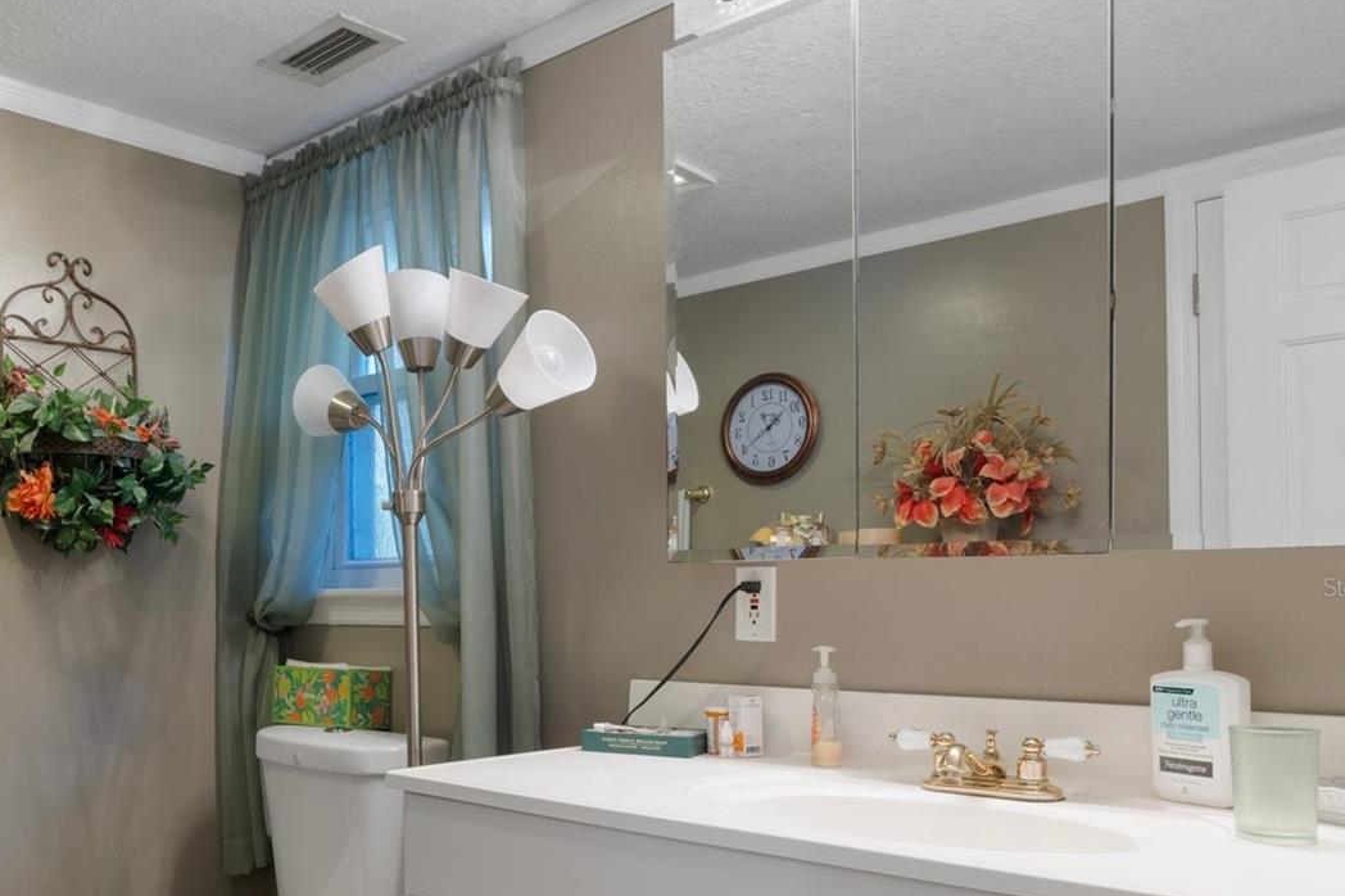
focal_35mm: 30
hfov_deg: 60.3
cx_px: 411
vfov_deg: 43.4
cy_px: 587
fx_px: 1112
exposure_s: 2
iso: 250
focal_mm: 13
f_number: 8
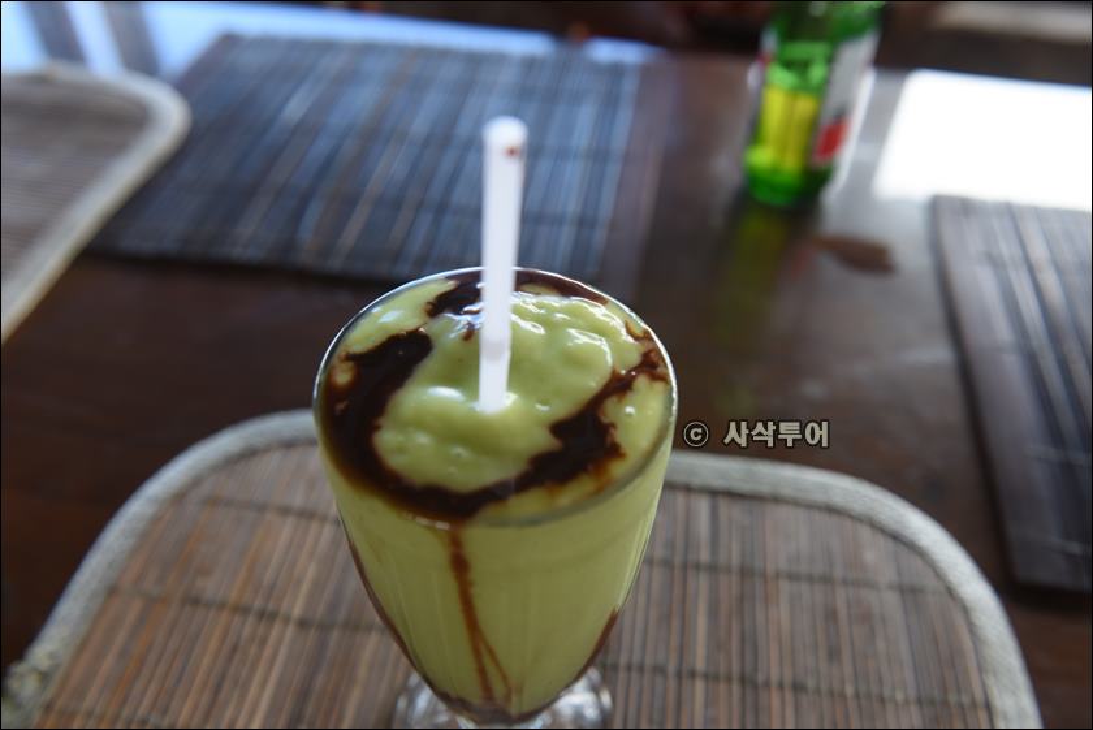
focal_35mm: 32
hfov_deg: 58.7
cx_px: 546
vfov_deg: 41.2
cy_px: 365
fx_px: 972
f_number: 5
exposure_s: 1/100
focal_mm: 32
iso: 320
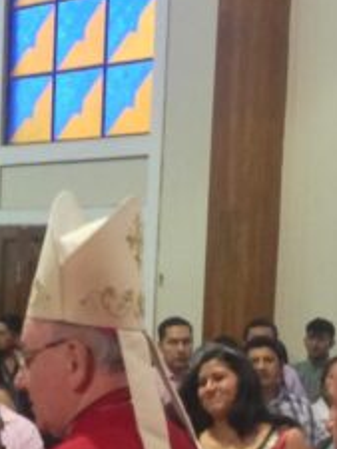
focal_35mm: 150
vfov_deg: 13.0
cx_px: -66
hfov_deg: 9.8
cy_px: 421
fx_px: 1945
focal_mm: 4.13
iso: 200
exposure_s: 1/20
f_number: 2.4
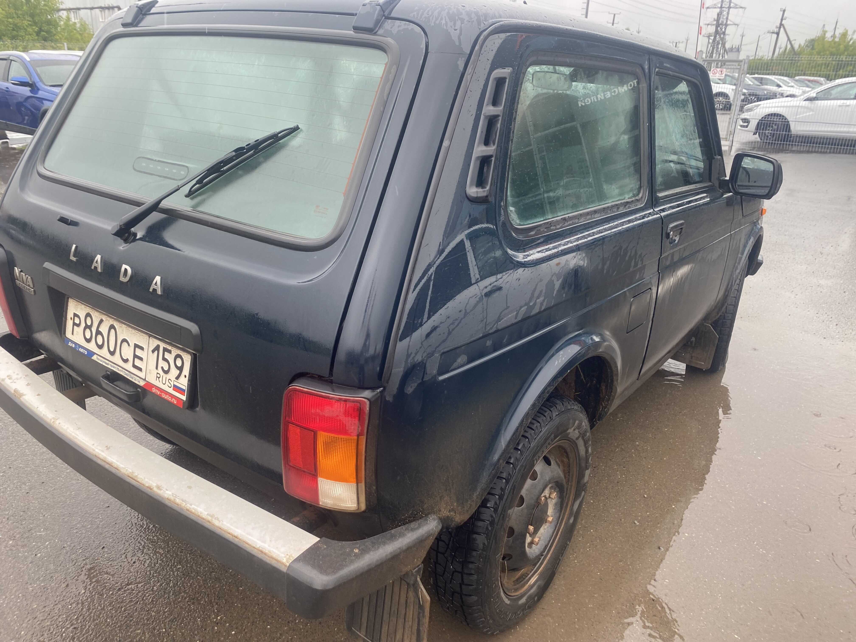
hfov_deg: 67.3
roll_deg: -1.9
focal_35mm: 26
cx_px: 428
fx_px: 643
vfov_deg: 53.1
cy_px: 321
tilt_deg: -18.4
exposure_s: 1/163
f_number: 1.8
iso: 32
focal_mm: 4.25
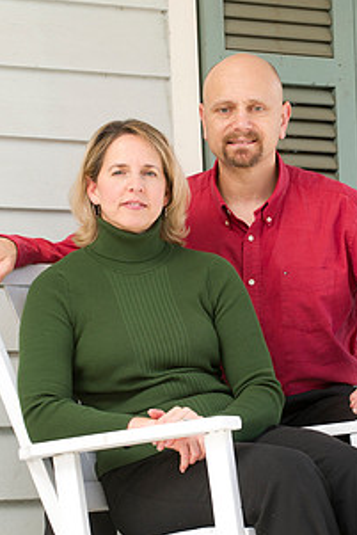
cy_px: 325
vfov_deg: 11.9
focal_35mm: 173
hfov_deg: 7.9
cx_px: 221
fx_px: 2570
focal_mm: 116
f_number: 5.6
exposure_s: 1/125
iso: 200
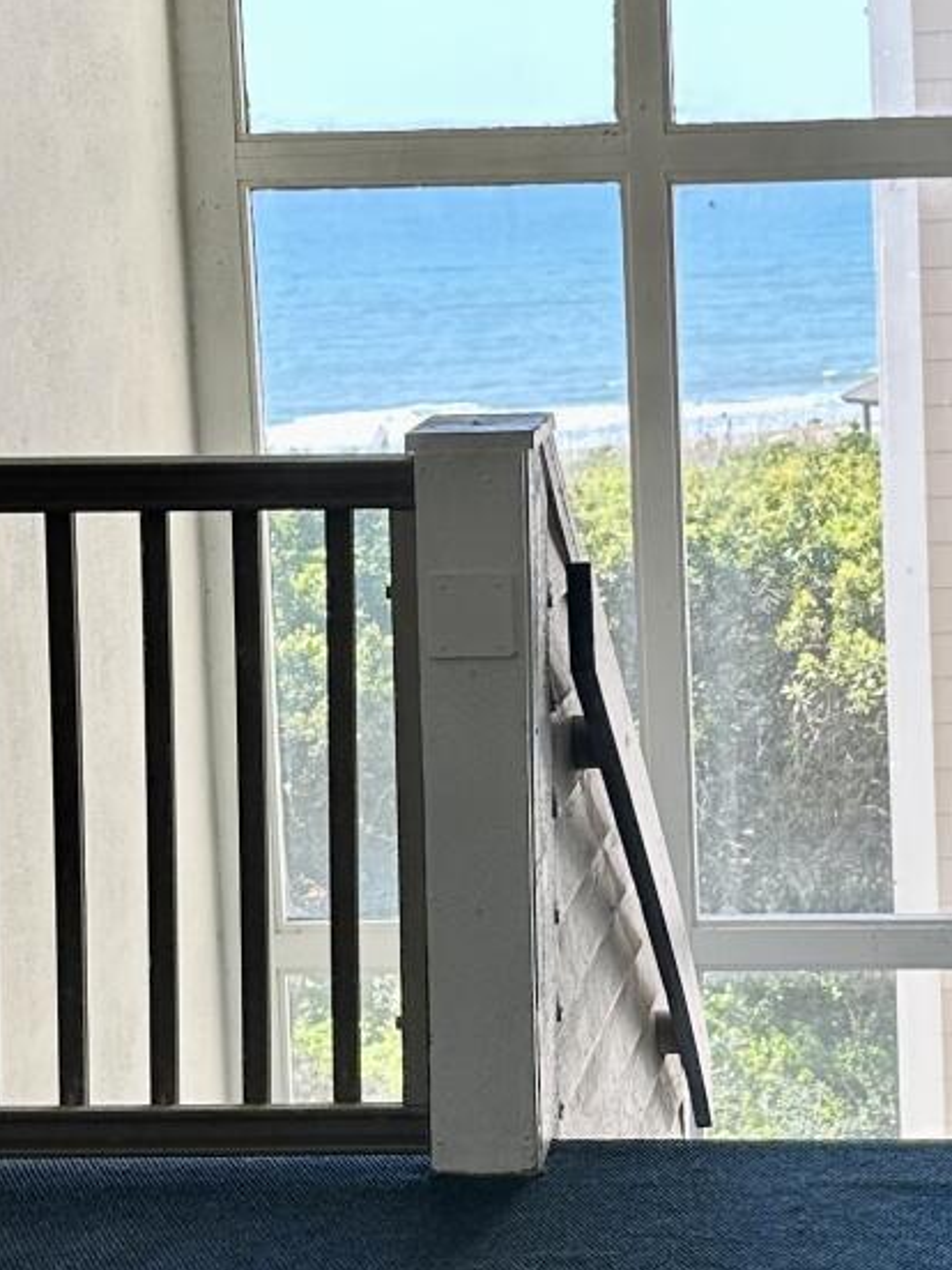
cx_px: 671
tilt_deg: -7.3
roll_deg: +1.5
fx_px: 3190
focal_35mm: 87
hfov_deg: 16.9
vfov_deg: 22.5
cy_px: 559
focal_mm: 6.86
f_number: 1.78
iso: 80
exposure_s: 1/486
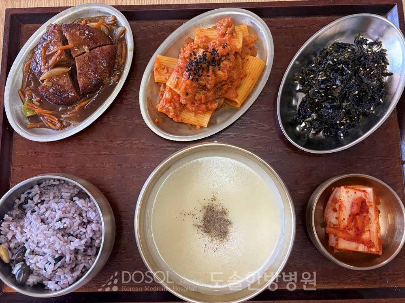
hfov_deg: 67.3
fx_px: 304
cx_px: 202
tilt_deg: -81.2
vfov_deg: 53.1
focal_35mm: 26
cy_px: 152
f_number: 1.6
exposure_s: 1/60
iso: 80
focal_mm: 5.96
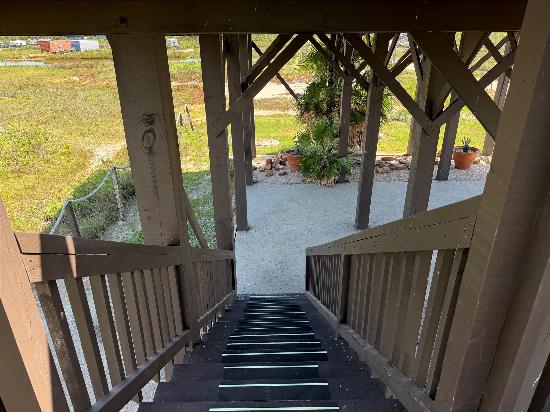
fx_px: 381
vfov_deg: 56.8
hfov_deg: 71.6
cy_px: 206
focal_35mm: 24
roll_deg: +0.5
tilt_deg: -23.6
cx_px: 275
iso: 100
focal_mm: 6.76
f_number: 1.78
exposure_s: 1/677
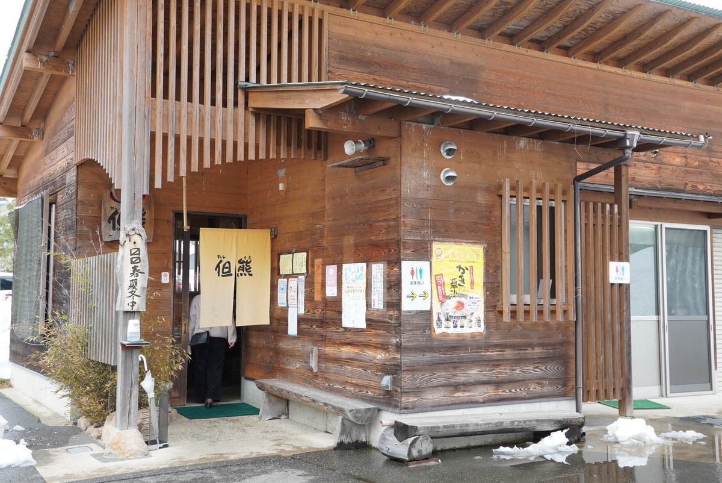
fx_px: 783
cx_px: 361
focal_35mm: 39
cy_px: 242
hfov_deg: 49.5
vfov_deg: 34.3
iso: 640
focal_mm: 26
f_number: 5
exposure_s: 1/160
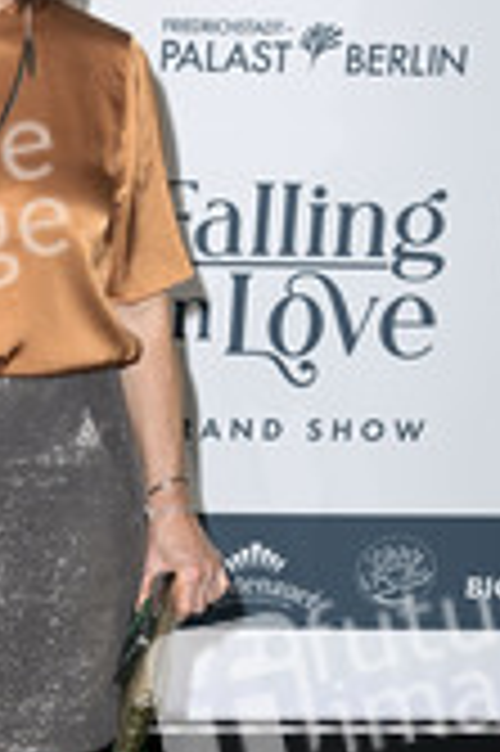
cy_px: 455
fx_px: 2401
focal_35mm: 115
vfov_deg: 17.8
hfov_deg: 11.7
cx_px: -32
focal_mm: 48
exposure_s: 1/250
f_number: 5.6
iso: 640
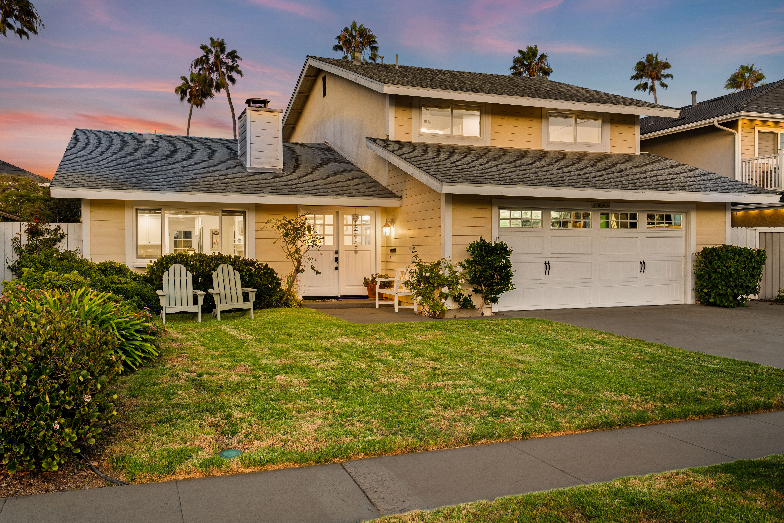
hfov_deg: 58.7
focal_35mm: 32
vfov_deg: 41.1
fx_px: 697
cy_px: 262
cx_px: 392
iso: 100
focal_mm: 32
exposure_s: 6
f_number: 7.1
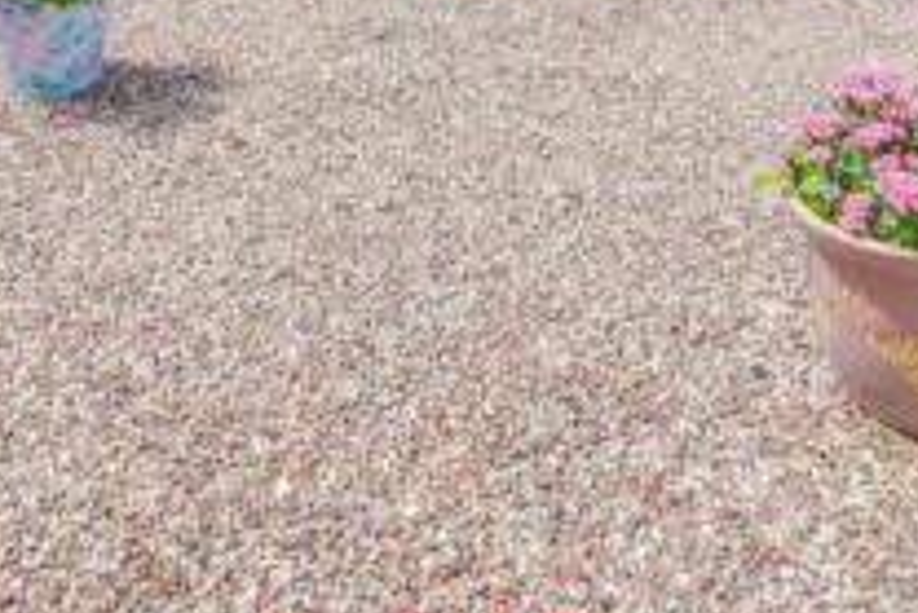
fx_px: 1123
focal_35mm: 44
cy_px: -293
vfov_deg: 24.3
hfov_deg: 44.4
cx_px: 417
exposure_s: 1/100
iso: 100
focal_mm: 14
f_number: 8
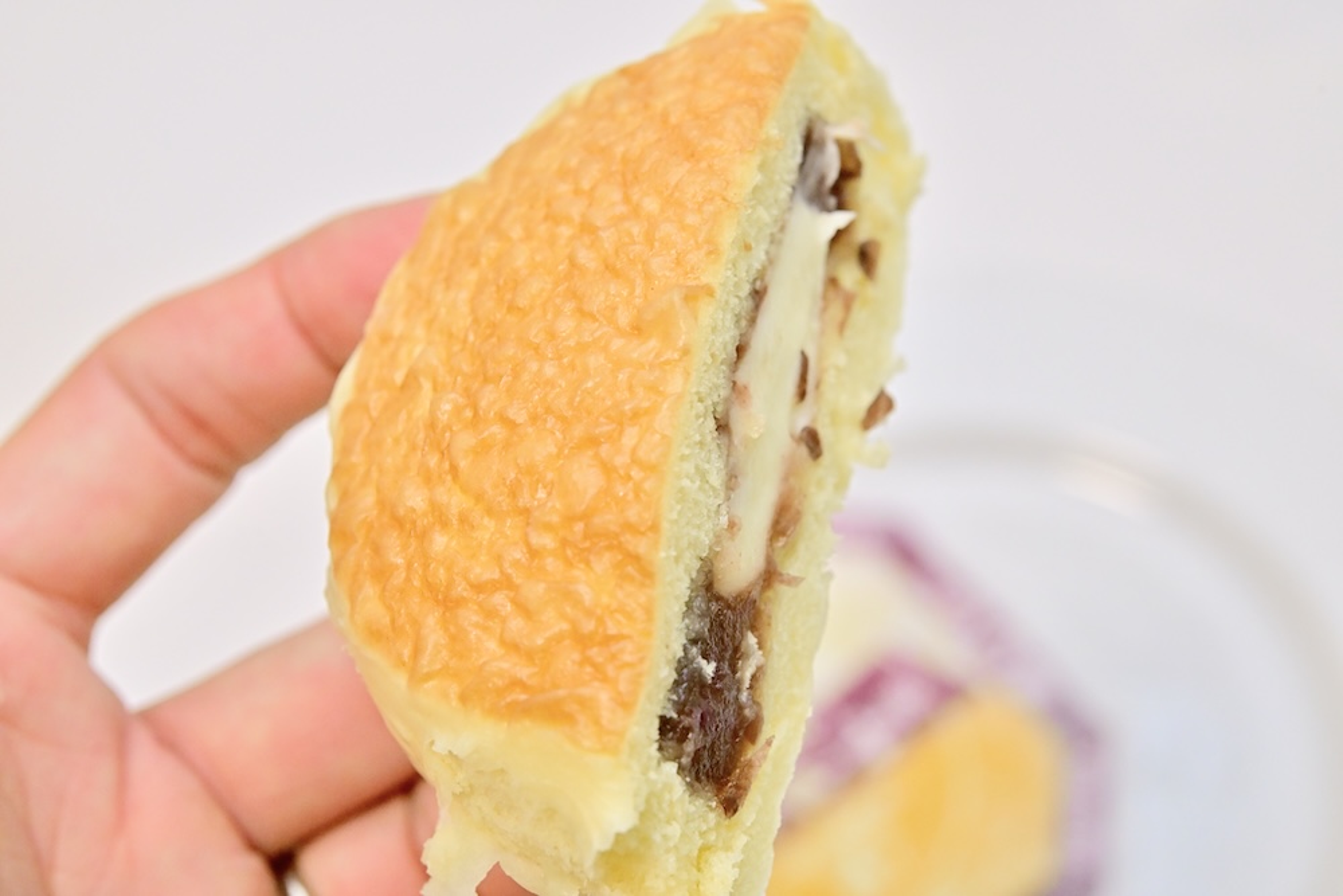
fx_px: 2239
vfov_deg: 22.6
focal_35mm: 60
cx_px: 672
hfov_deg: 33.4
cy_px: 448
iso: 4000
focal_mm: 60
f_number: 9
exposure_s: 1/160
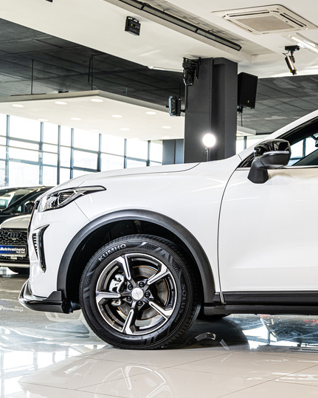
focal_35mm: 58
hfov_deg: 24.1
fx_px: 681
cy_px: 239
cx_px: 370
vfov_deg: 32.4
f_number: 4
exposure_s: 1/125
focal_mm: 32.5
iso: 400
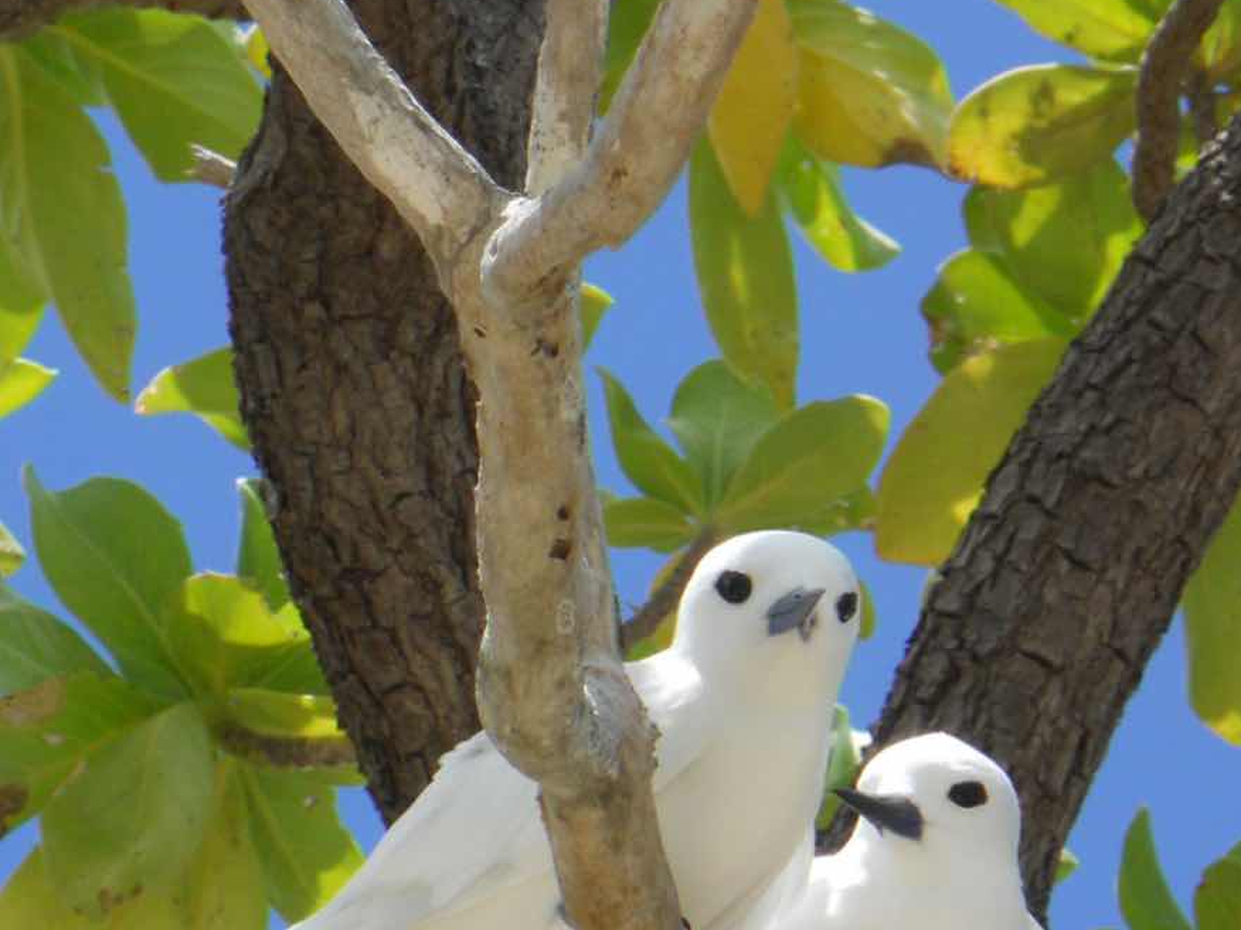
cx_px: 861
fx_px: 10827
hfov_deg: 6.6
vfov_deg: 4.9
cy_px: 711
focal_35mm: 302
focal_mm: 25
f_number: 6.6
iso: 160
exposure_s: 1/500
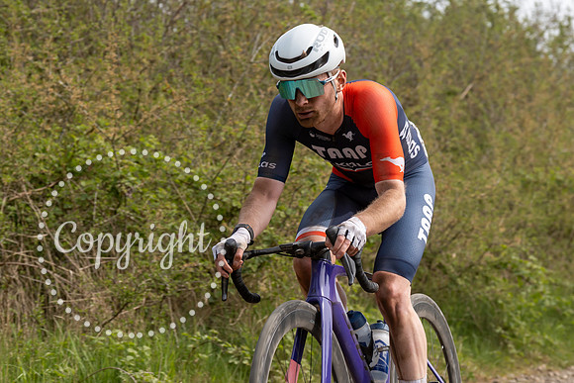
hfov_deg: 16.8
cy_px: 141
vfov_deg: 11.3
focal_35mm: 122
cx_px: 317
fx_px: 1943
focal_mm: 80
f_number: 5
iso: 250
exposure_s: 1/1000
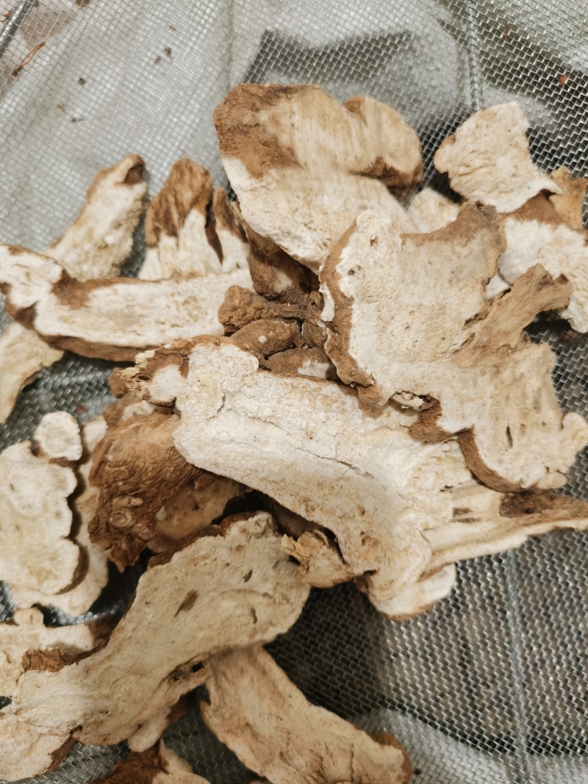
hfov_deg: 51.3
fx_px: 612
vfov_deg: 65.3
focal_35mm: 27
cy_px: 392
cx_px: 294
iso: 320
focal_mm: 5.58
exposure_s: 1/36
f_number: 1.8
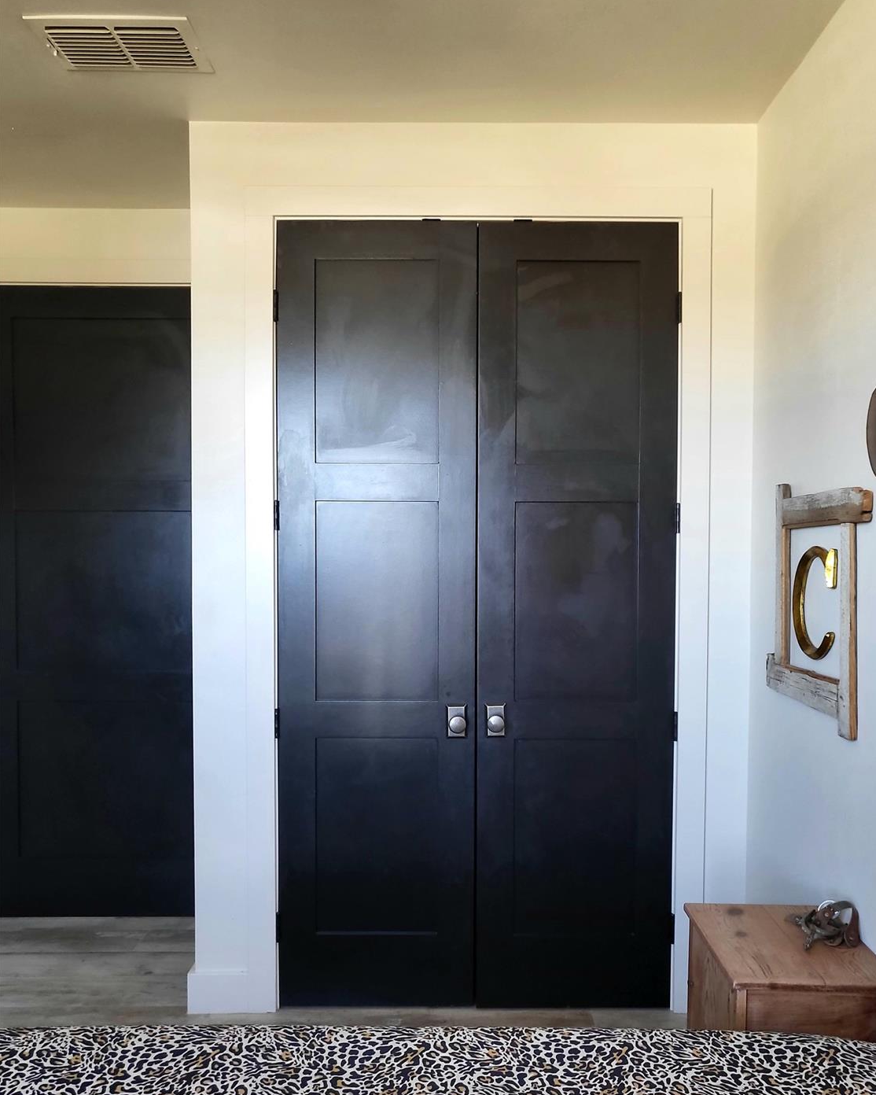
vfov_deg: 62.1
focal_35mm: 28
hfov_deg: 51.5
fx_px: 907
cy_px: 586
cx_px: 451
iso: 200
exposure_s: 1/60.2
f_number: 1.8
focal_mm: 4.25
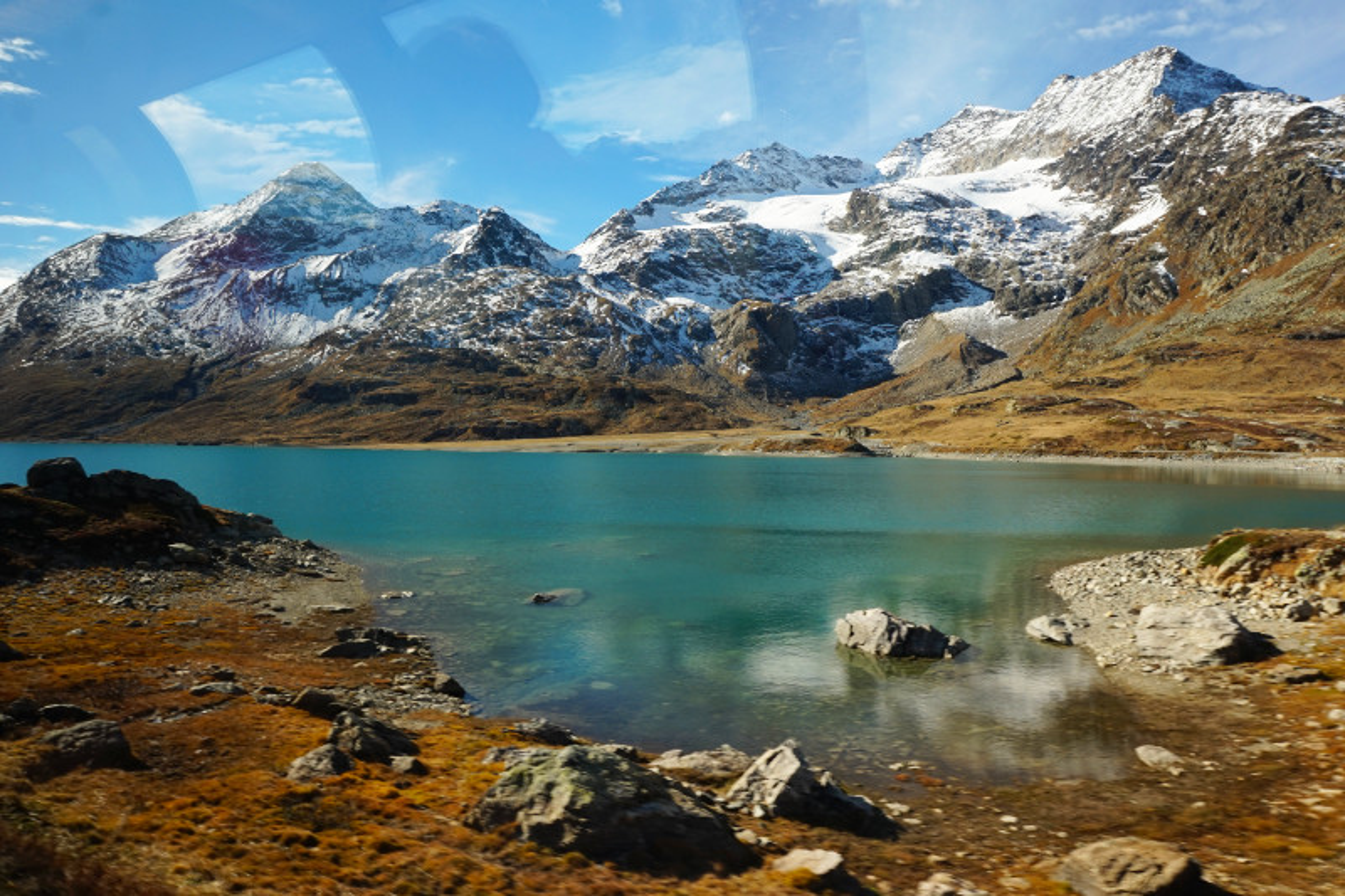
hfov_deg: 73.8
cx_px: 672
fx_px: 896
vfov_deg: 53.1
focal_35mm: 24
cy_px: 448
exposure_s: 1/80
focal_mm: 16
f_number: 11
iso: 100
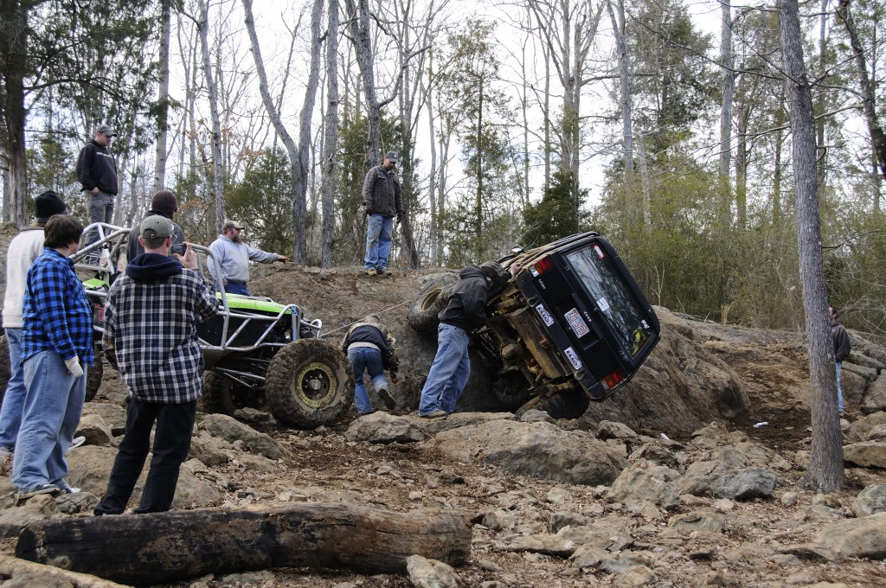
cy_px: 294
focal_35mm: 52
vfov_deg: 25.7
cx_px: 443
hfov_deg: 37.9
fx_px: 1290
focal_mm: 35
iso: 200
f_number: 5.6
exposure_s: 1/60
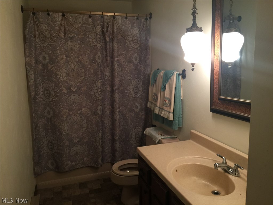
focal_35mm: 29
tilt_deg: -9.3
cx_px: 136
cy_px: 102
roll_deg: -1.0
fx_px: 229
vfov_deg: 48.2
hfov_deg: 61.7
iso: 50
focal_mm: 4.15
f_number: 2.2
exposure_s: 1/15
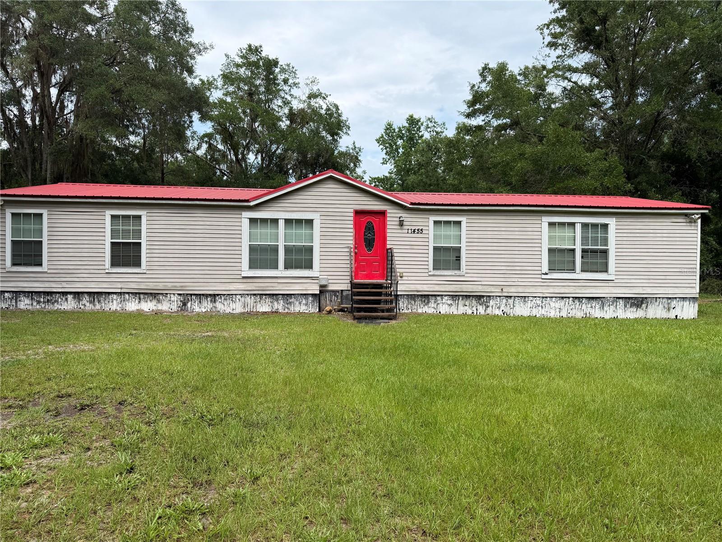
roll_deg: -0.8
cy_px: 271
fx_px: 501
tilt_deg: -0.1
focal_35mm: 24
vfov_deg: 56.8
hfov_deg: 71.6
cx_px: 361
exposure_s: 1/2445
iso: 80
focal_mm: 6.76
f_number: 1.78
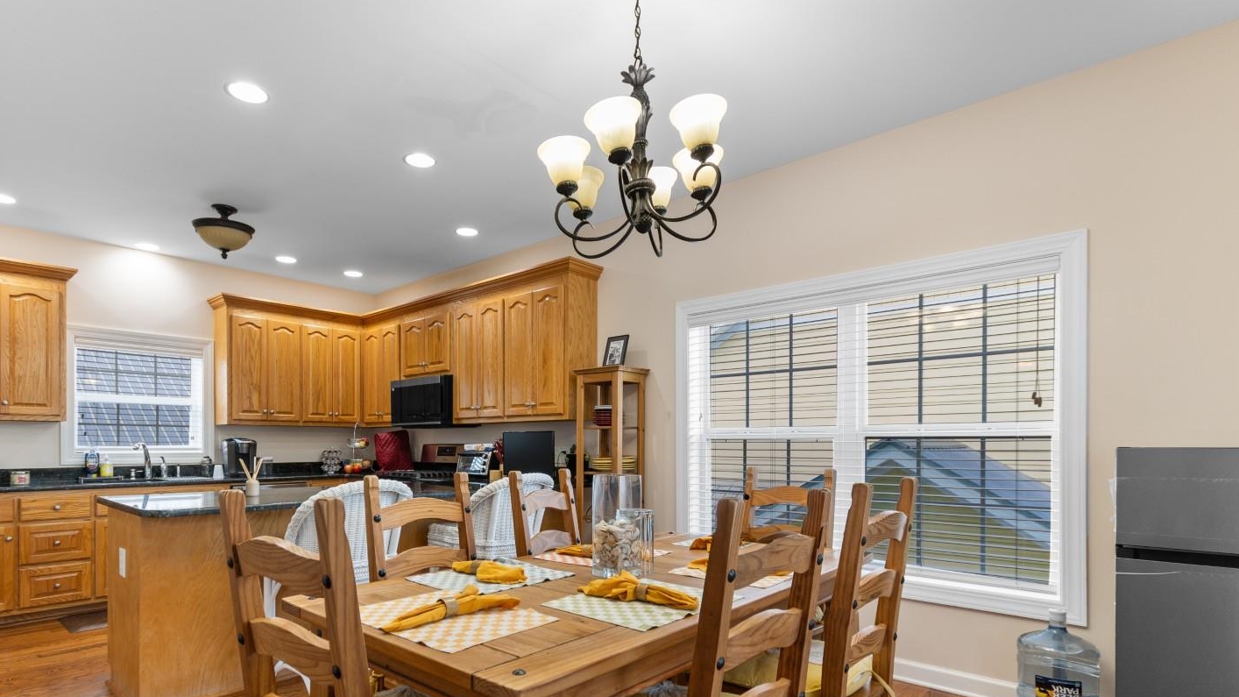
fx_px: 591
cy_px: 430
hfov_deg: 92.3
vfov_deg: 60.3
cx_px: 552
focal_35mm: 18
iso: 100
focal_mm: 10
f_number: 4.5
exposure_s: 1/8
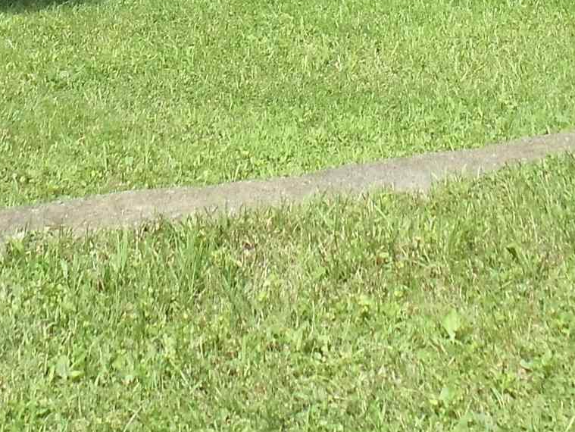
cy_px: -424
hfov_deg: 11.1
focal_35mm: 178
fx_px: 2958
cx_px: 327
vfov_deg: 8.0
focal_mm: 6
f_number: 7.1
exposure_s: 1/100
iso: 80
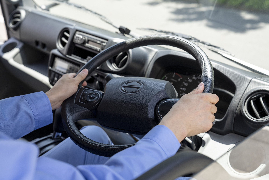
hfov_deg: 41.1
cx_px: 134
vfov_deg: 28.1
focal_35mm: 48
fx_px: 359
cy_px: 90
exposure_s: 1/400
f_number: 4.5
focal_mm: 48
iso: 250
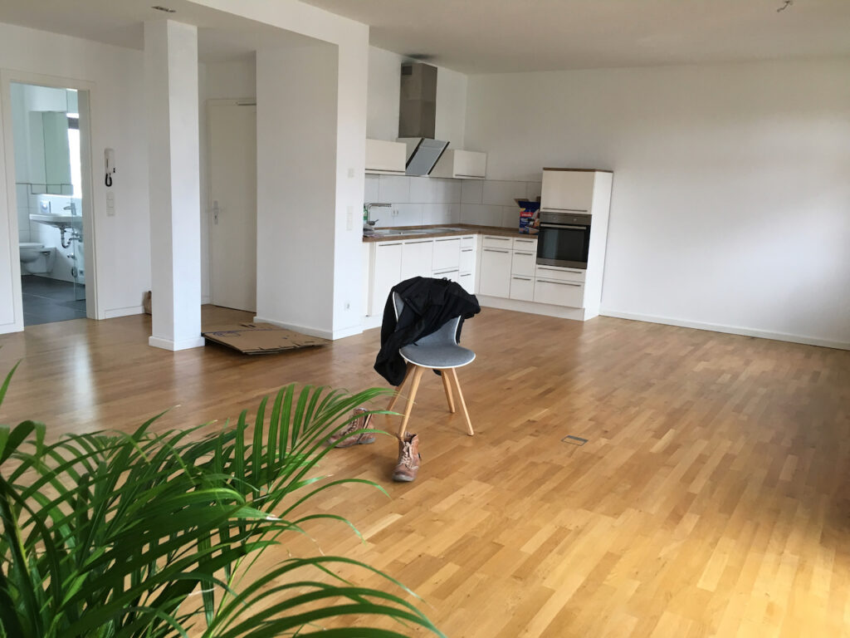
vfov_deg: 48.2
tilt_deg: -10.9
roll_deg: -3.2
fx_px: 712
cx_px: 425
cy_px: 319
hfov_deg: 61.7
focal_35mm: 29
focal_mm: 4.15
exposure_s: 1/33
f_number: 2.2
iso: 40
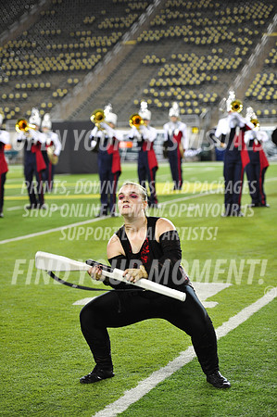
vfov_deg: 20.8
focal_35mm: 98
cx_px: 138
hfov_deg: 13.9
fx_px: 1134
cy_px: 208
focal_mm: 98
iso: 2000
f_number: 2.8
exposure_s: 1/500
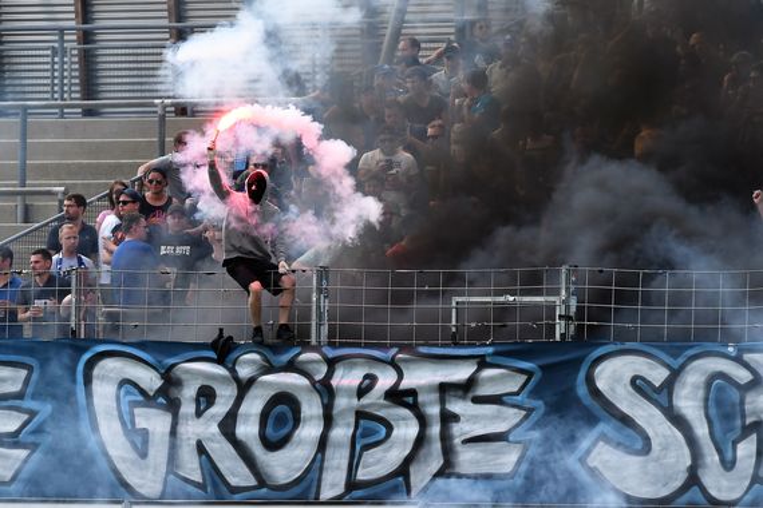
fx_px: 6358
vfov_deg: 4.6
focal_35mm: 300
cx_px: 382
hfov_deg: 6.9
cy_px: 254
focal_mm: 200
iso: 180
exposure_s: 1/1000
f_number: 4.5
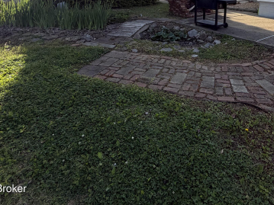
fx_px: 206
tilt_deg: -8.2
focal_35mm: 26
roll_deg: +0.5
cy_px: 15
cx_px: 181
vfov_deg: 47.0
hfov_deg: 65.7
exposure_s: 1/540
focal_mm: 2.22
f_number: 2.2
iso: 40
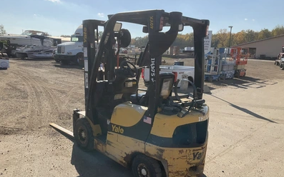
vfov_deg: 40.5
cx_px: 142
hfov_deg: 61.2
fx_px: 240
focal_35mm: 31
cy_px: 102
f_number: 1.8
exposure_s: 1/1984
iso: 25
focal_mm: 3
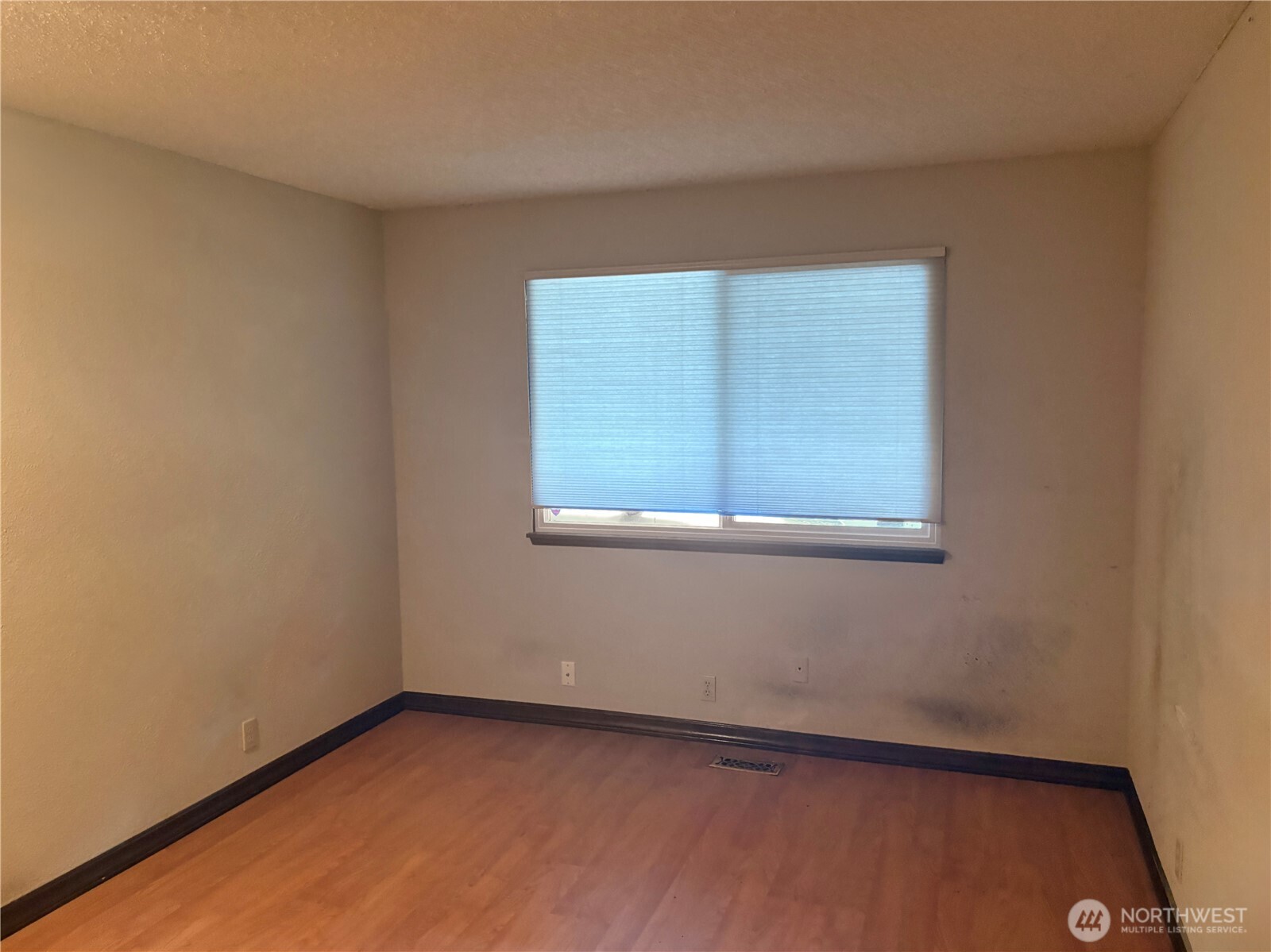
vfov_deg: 53.0
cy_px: 476
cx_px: 636
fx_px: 954
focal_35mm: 26
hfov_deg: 67.3
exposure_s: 1/60
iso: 500
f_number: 1.6
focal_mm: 5.96
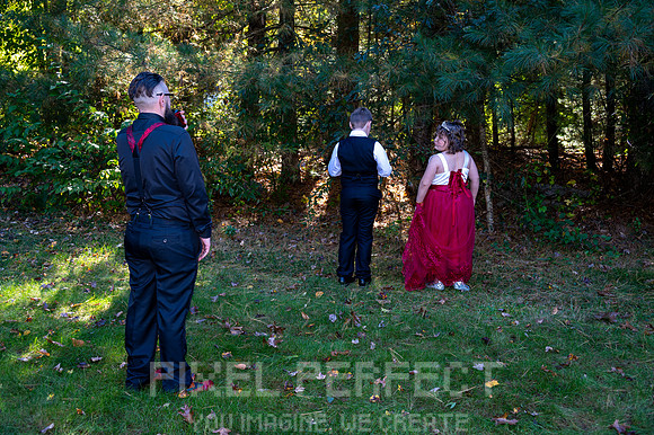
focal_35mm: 42
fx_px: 763
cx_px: 327
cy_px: 218
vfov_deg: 31.9
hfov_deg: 46.4
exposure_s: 1/60
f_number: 5
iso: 360
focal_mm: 42
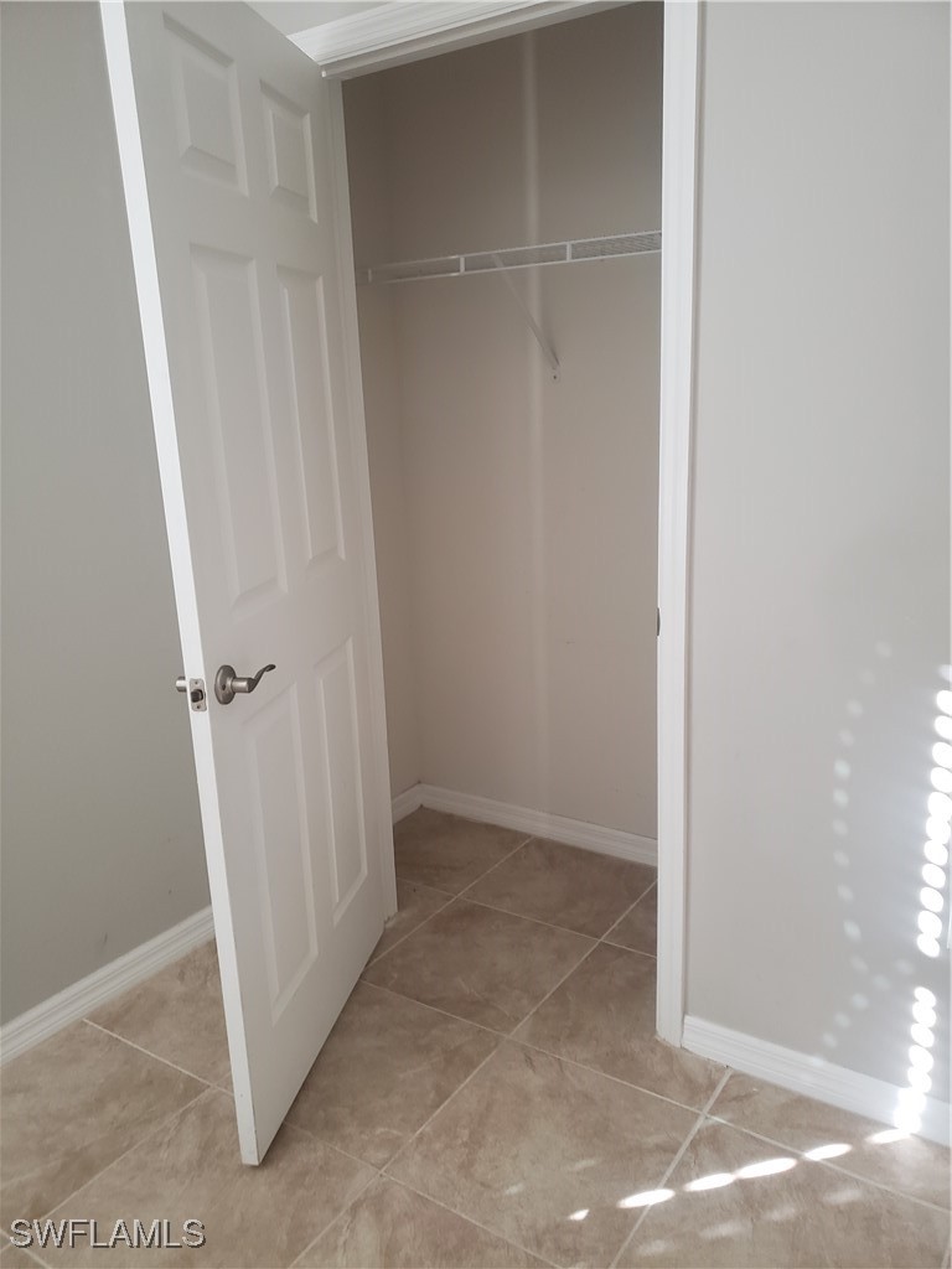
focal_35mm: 26
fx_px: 953
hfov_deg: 53.1
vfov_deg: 67.3
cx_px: 476
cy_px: 634
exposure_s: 1/24
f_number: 1.5
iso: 250
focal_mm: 4.3
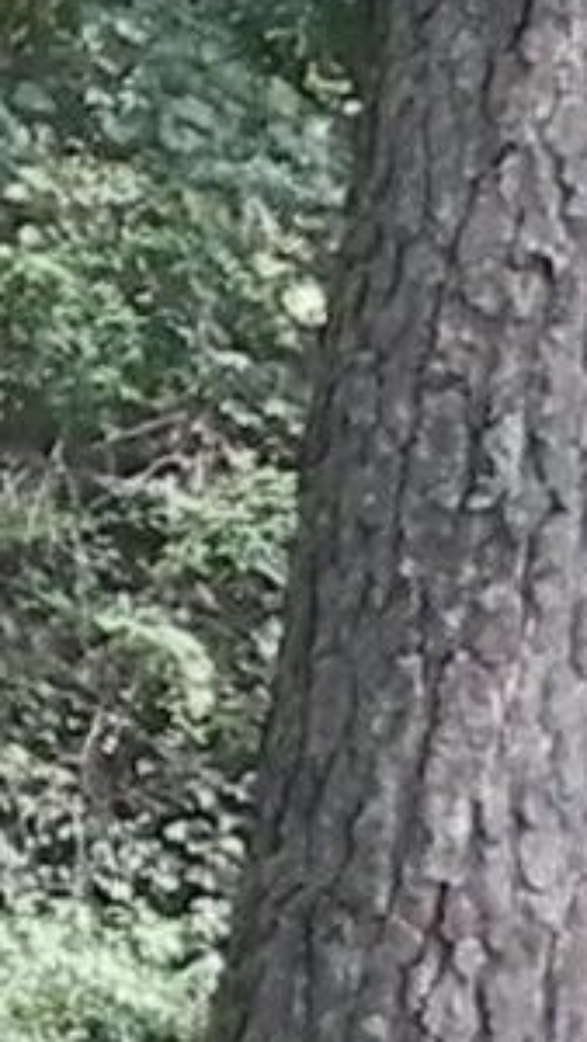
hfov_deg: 3.8
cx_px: -2518
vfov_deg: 7.6
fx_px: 7822
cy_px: 913
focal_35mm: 283
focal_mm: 4.6
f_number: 2.8
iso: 160
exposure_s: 1/174
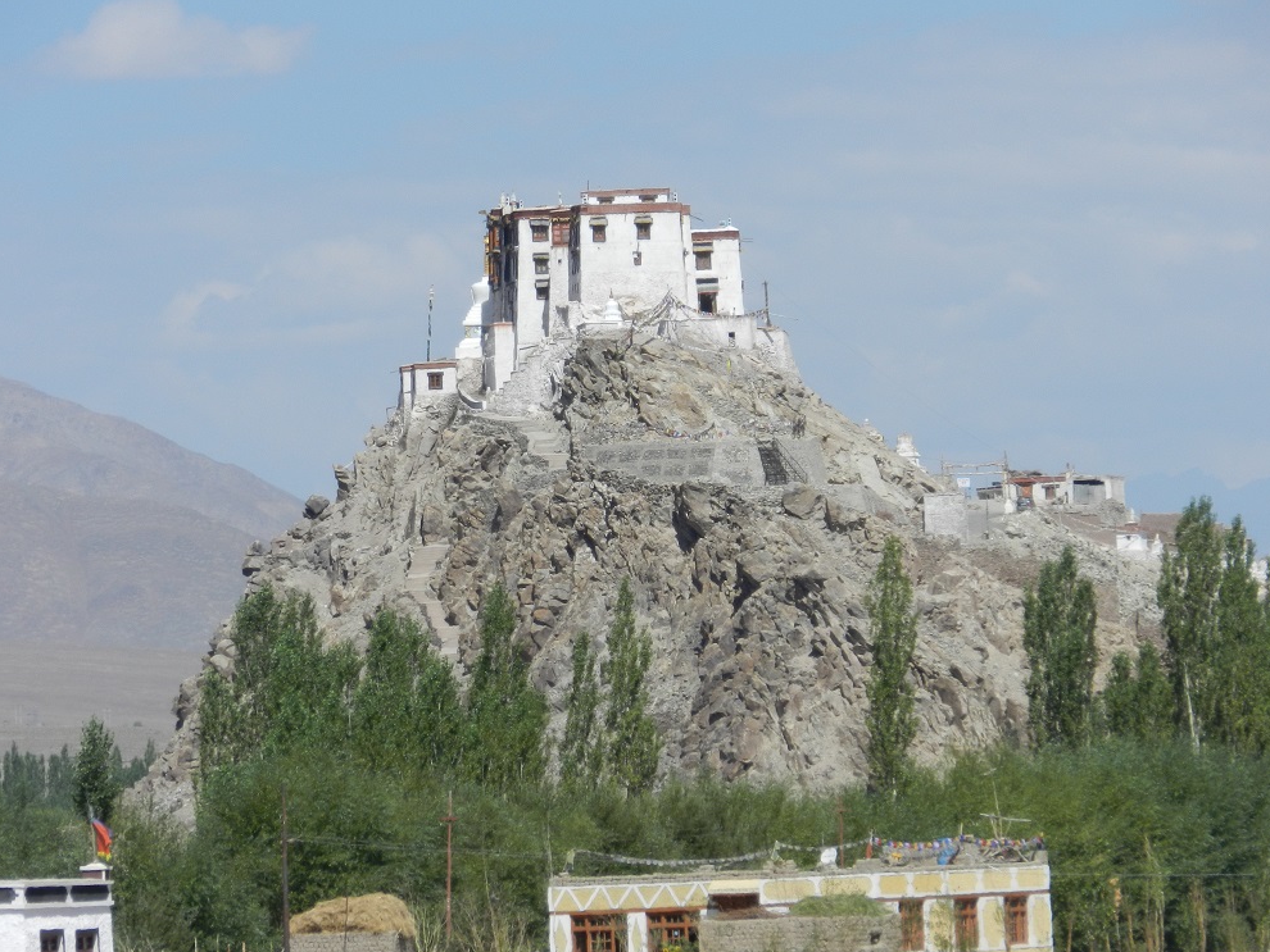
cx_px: 635
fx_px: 14936
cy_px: 478
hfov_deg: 4.9
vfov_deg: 3.7
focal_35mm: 407
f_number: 5.6
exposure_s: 1/1000
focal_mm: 71.7
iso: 160
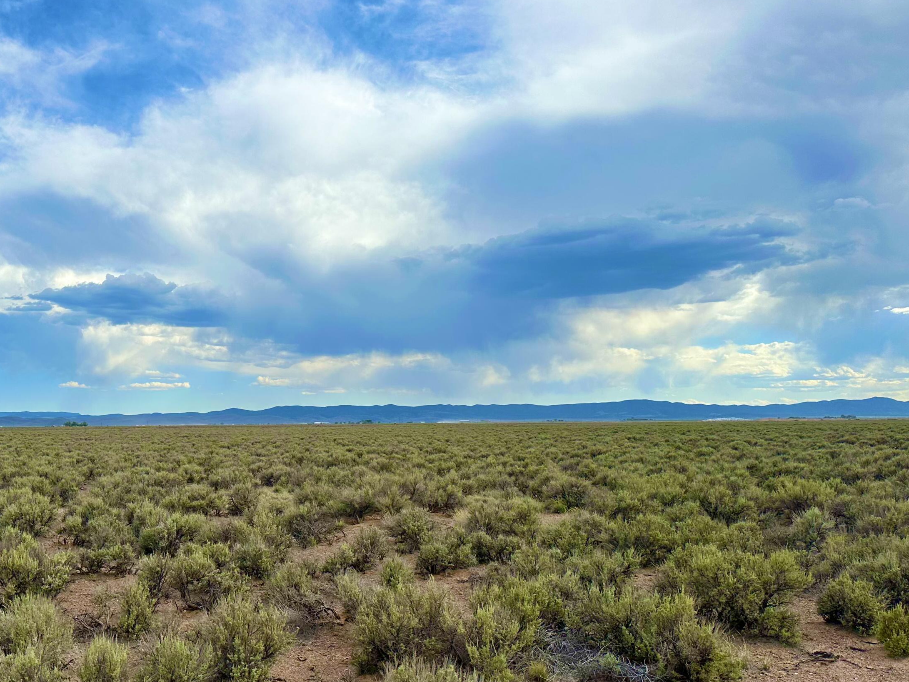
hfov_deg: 54.0
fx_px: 866
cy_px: 405
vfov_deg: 42.8
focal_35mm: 33
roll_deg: +0.8
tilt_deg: +1.2
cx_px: 290
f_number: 1.78
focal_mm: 6.86
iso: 80
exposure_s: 1/6211
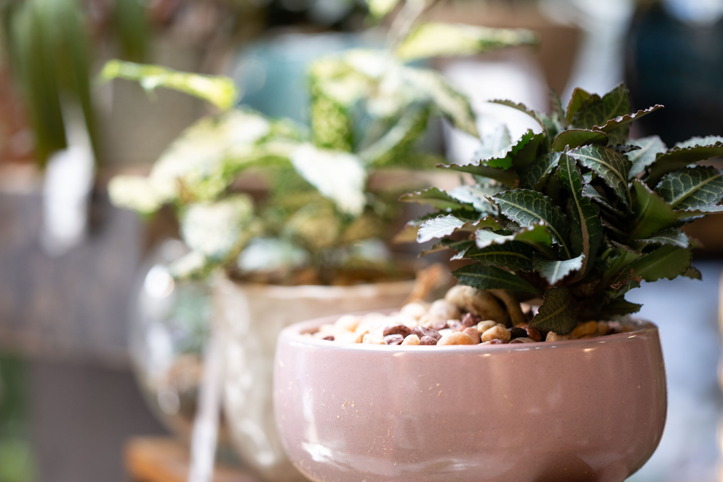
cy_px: 266
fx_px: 1948
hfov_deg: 21.0
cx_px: 318
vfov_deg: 14.1
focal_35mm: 97
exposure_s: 1/160
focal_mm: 85
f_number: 1.8
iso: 320
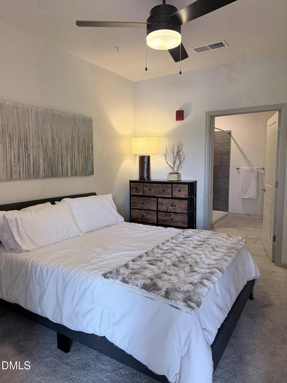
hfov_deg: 56.8
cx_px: 144
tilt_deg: -4.4
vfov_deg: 71.6
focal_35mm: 24
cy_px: 192
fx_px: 265
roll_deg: -1.2
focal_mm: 6.76
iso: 250
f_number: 1.78
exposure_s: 1/120
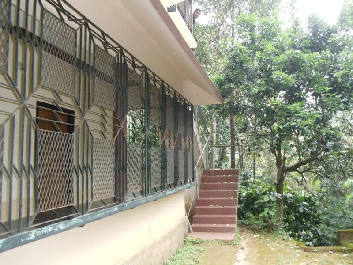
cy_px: 132
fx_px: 449
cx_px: 176
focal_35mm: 44
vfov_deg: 32.9
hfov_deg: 42.9
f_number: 3.5
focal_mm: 6
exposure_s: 1/30
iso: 800
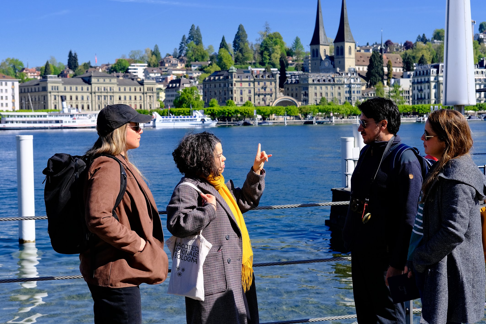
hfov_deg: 33.4
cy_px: 152
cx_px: 231
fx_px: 810
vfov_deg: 22.6
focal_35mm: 60
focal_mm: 35
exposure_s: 1/850
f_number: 5.6
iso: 320
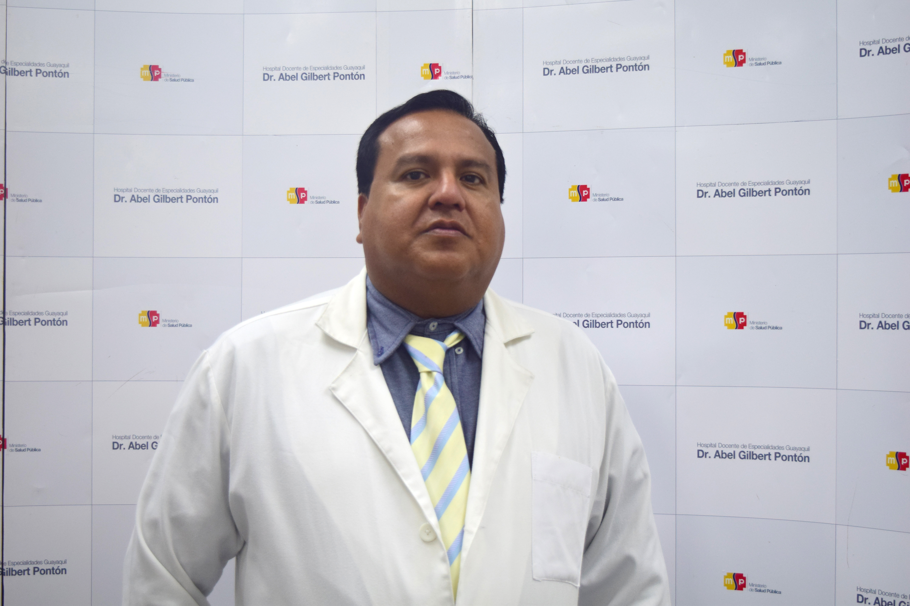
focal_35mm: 46
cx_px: 455
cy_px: 303
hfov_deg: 42.3
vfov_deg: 28.9
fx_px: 1175
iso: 400
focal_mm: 31
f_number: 4.5
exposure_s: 1/125
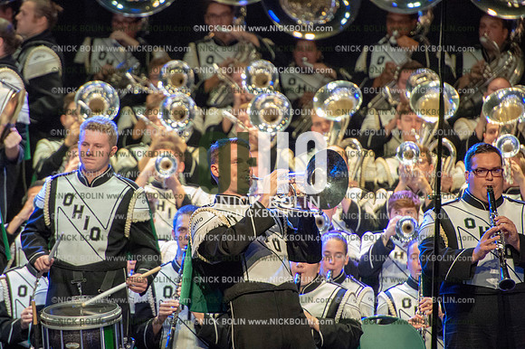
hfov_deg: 5.2
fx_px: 5830
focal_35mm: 400
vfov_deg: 3.4
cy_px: 174
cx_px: 262
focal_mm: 400
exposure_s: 1/250
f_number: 5.6
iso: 8000
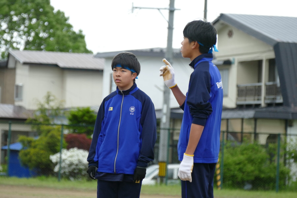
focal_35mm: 300
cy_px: 99
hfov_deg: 6.9
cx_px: 148
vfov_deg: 4.6
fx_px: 2475
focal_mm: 109.3
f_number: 4
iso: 250
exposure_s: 1/500
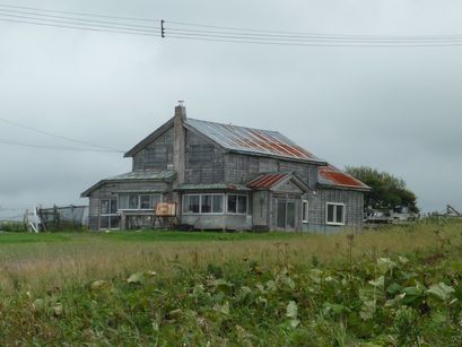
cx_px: 231
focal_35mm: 115
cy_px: 174
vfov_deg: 12.9
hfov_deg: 17.1
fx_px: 1535
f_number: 4.9
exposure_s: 1/400
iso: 100
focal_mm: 11.3
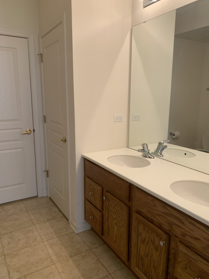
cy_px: 141
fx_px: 217
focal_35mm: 27
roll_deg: -1.2
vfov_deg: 65.3
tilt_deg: -9.6
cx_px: 108
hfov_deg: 51.3
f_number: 1.8
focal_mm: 4.25
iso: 80
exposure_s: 1/60
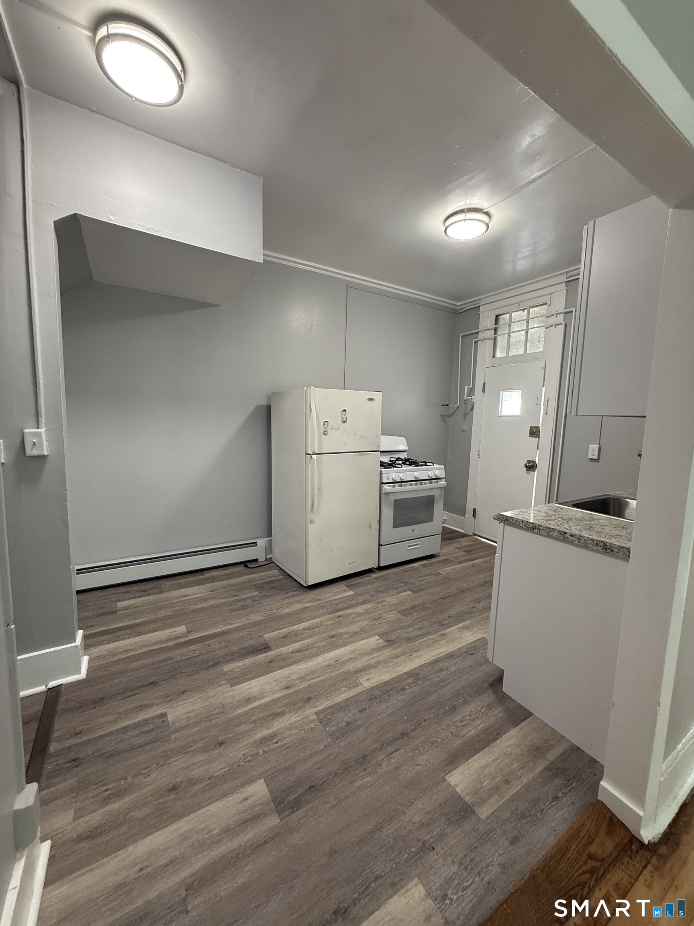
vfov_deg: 102.1
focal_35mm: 14
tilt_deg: -6.8
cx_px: 347
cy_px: 463
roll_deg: -2.1
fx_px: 374
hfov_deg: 85.7
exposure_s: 1/60
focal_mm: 2.22
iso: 200
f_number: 2.2
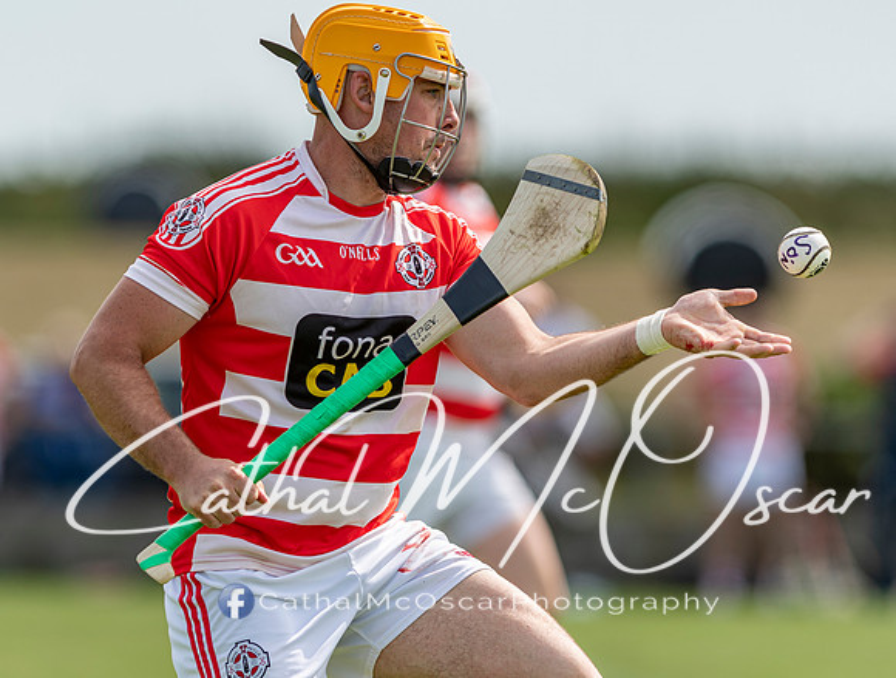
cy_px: 339
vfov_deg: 2.9
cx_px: 387
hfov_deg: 3.8
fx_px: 13415
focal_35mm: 517
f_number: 2.8
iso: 100
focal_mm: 300
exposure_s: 1/1600
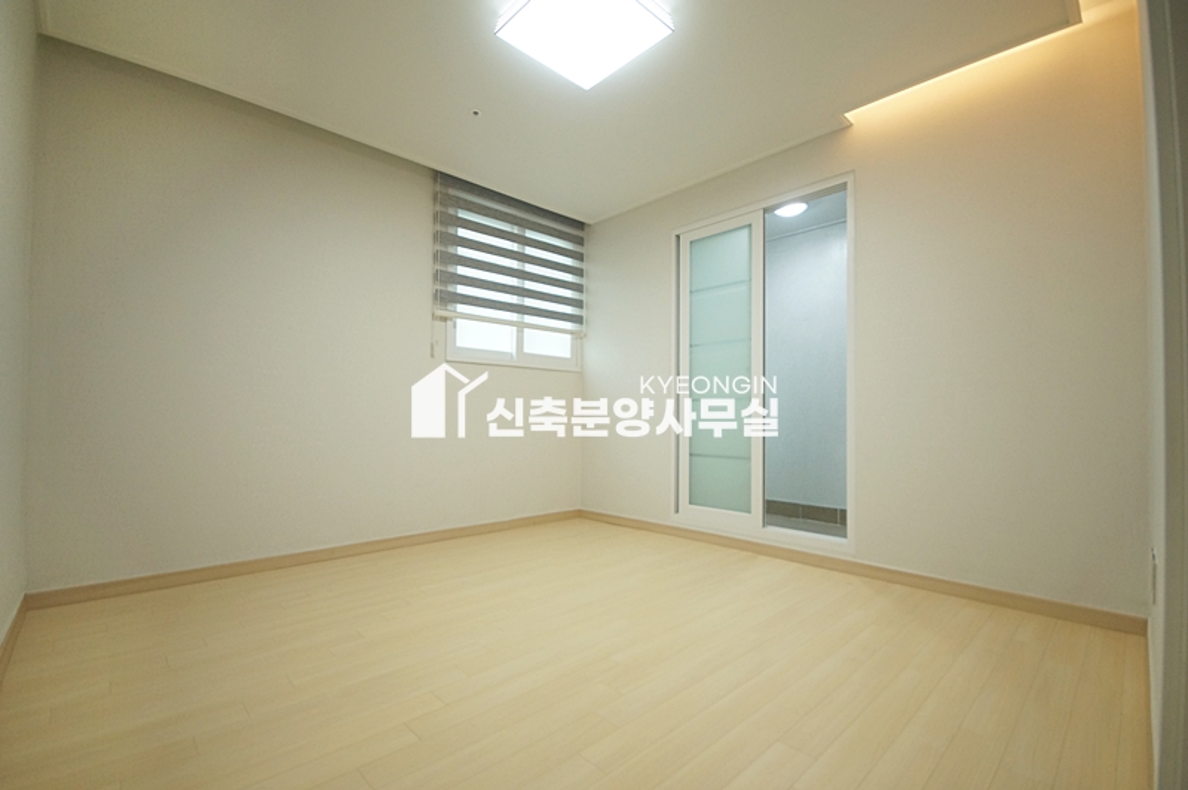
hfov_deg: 100.4
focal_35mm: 15
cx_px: 594
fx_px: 495
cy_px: 395
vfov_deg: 77.2
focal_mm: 10
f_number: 4
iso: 800
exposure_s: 1/100
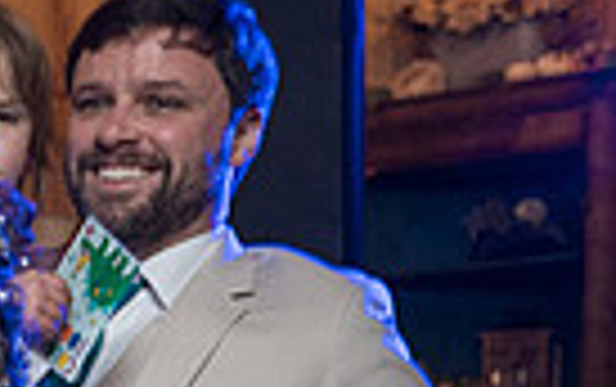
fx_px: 2152
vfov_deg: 9.9
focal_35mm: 128
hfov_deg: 14.4
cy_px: 622
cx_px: -481
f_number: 4
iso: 2000
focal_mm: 27
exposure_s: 1/100
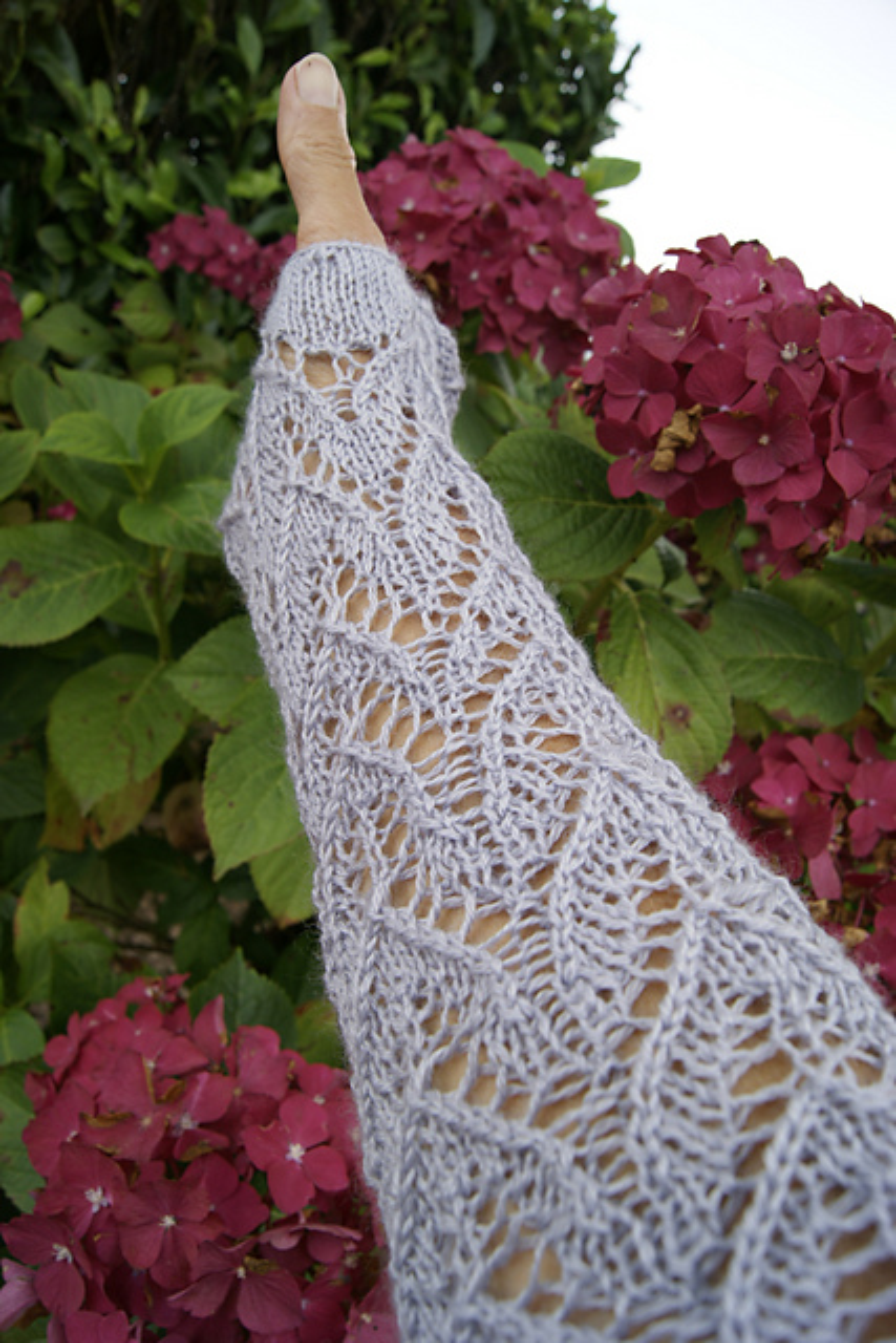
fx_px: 1007
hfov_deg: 48.0
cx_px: 448
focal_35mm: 27
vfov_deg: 67.4
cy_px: 672
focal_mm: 18
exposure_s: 1/50
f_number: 9
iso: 100
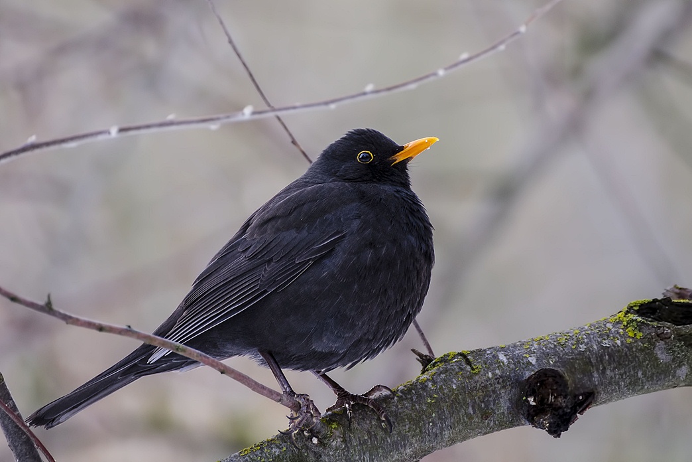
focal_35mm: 450
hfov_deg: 4.6
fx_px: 8649
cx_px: 346
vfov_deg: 3.1
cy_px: 231
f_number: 5.6
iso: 640
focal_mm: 300
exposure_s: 1/80
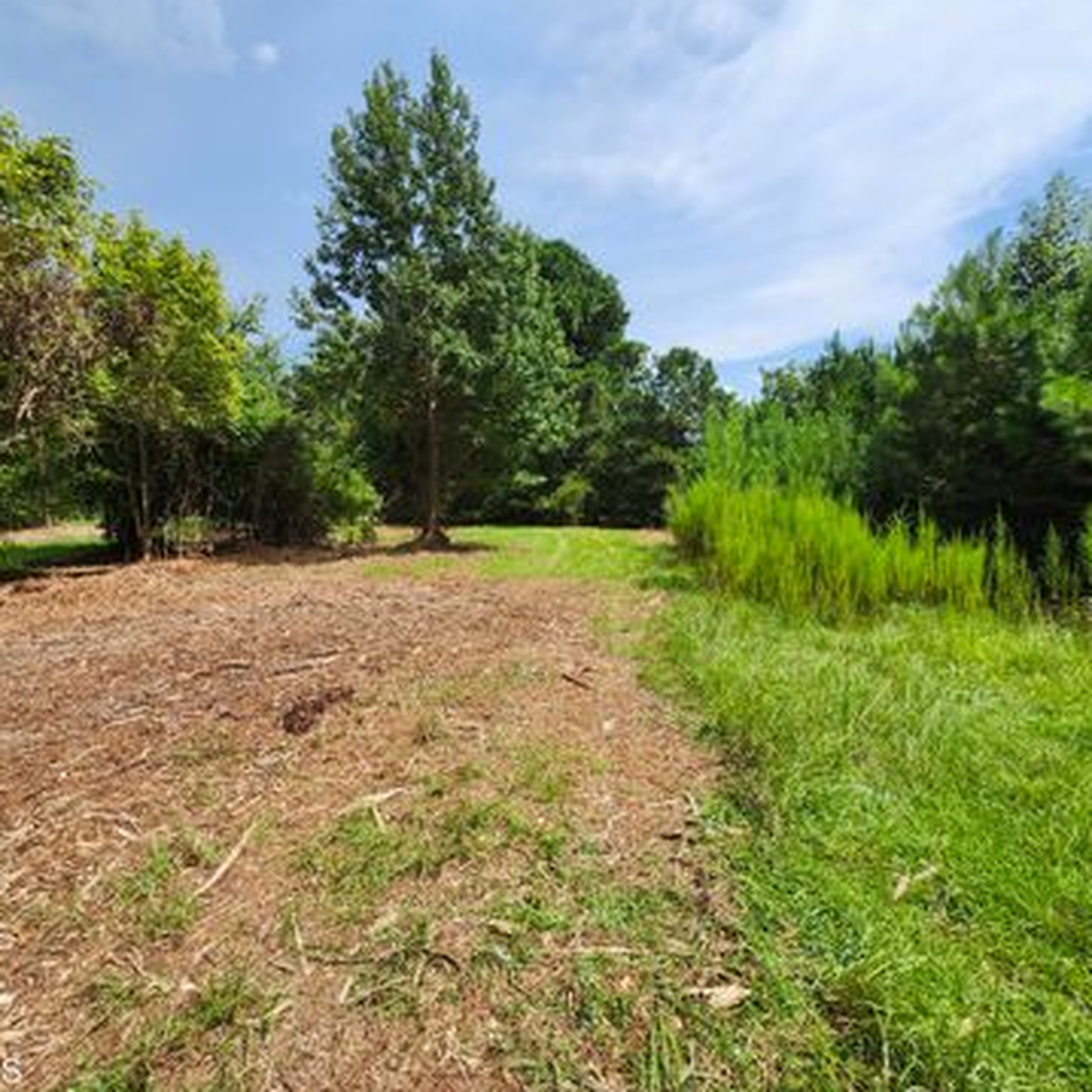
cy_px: 552
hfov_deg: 87.4
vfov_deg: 87.4
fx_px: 571
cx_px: 538
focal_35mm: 16
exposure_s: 1/1874
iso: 40
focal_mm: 1.74
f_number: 2.2
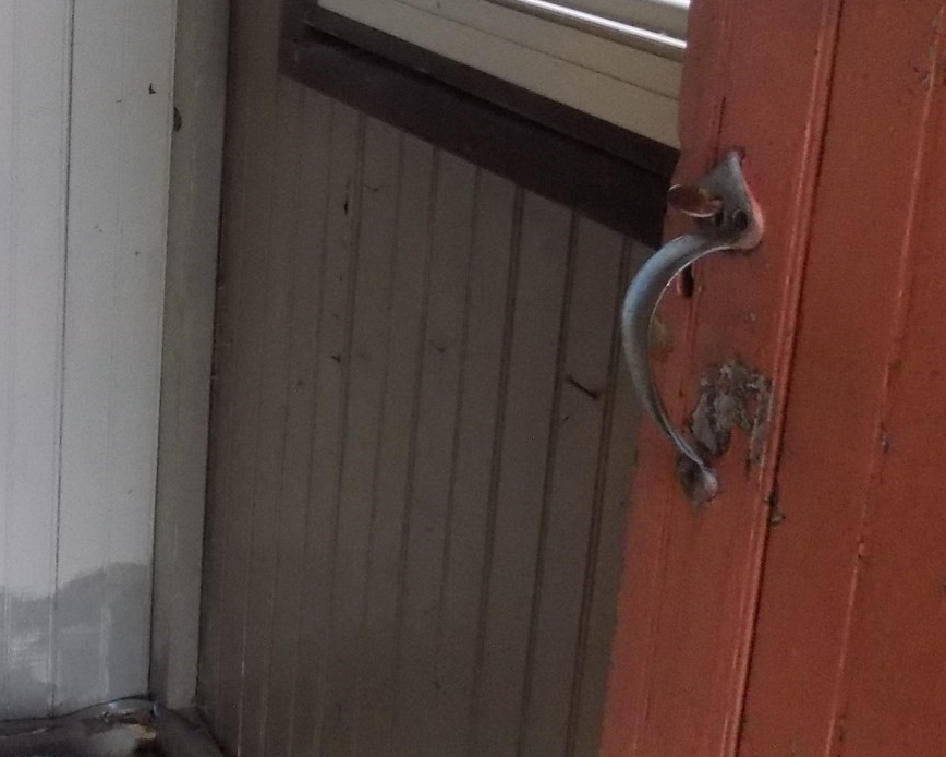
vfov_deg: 27.7
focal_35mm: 53
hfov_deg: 32.5
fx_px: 1484
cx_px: 2
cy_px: 97
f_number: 3.1
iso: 400
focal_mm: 4
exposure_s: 1/30
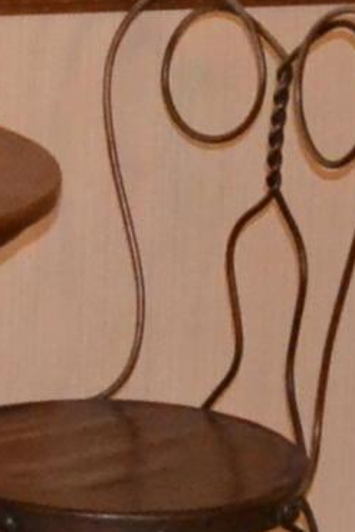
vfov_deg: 9.2
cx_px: -322
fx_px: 3236
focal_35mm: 219
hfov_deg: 6.1
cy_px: -254
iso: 3200
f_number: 3.5
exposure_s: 1/60
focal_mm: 18
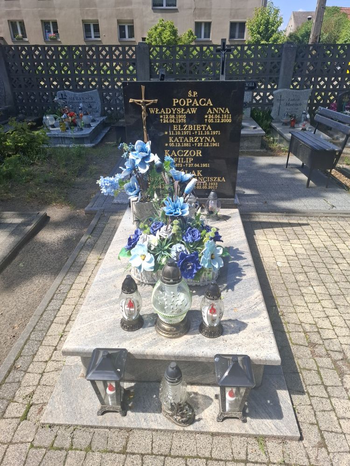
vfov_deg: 73.9
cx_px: 175
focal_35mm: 23
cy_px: 233
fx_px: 310
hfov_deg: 58.9
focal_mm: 5.54
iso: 50
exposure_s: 1/1100
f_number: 1.8
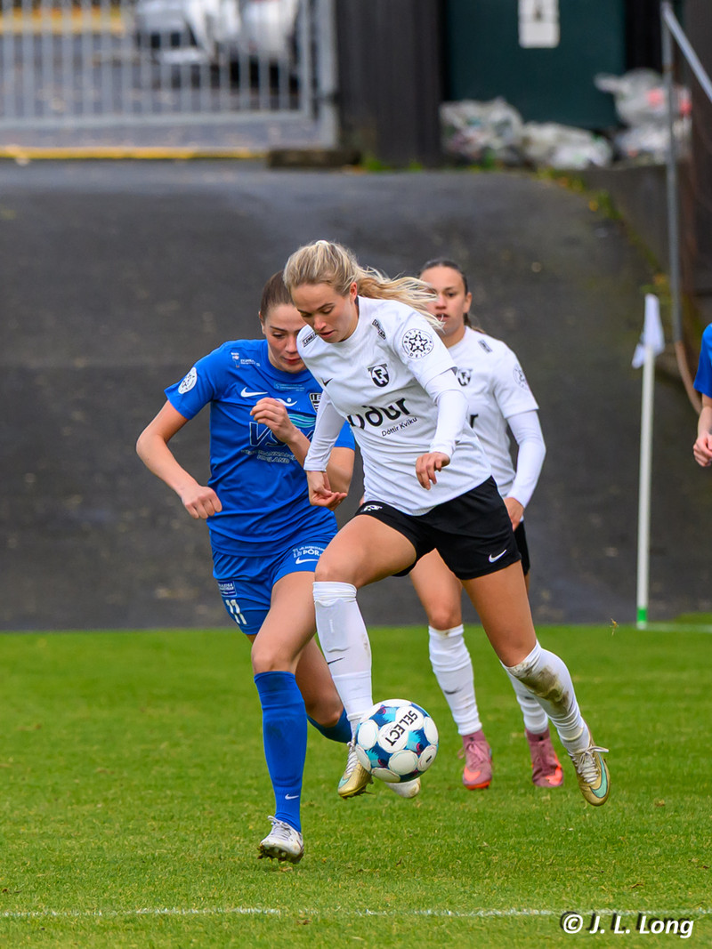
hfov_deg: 1.8
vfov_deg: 2.4
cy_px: 573
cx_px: 258
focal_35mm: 842
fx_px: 23102
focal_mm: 360
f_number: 6.3
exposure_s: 1/1000
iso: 900
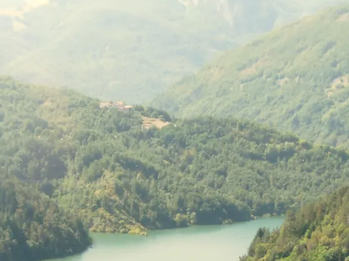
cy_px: 285
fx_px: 1169
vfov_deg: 12.5
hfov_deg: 17.0
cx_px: 160
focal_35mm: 116
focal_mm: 8.3
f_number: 4.5
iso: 100
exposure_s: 1/250
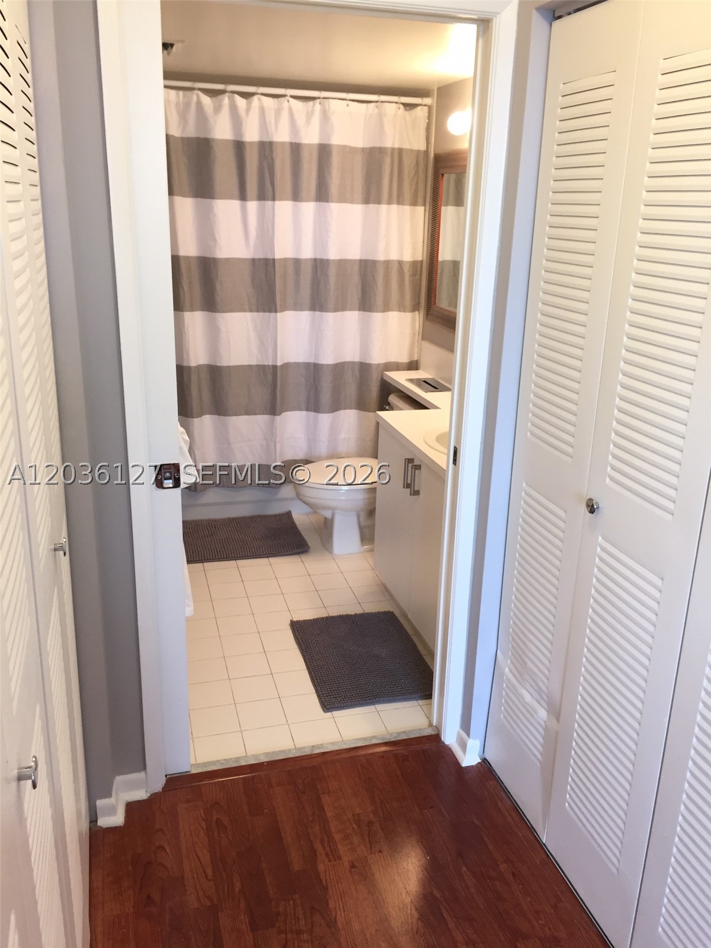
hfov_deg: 48.2
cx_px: 356
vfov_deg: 61.7
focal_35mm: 29
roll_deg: -1.8
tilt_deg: -18.2
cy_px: 474
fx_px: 794
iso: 80
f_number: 2.2
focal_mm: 4.15
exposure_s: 1/30
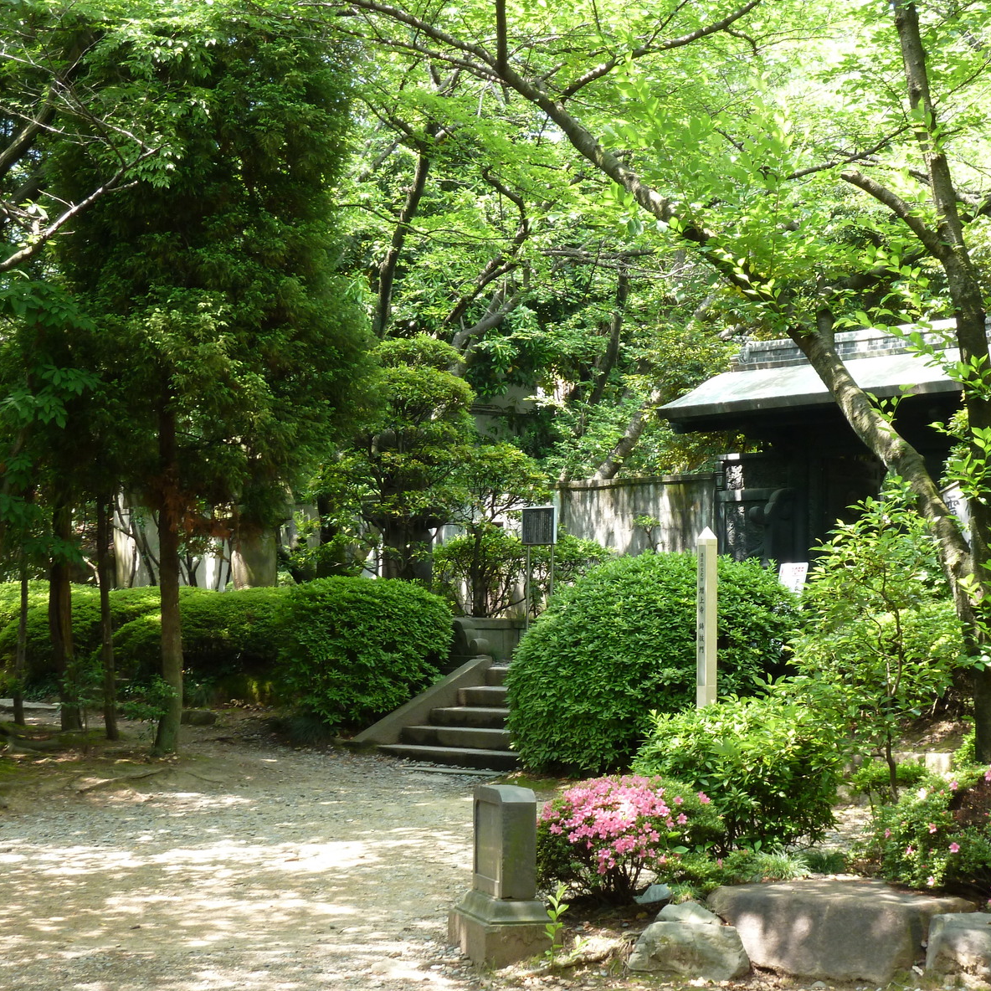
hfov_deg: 21.6
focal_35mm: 80
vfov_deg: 21.7
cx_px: 571
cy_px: 499
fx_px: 2591
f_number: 4.1
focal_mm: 11
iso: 125
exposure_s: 1/40
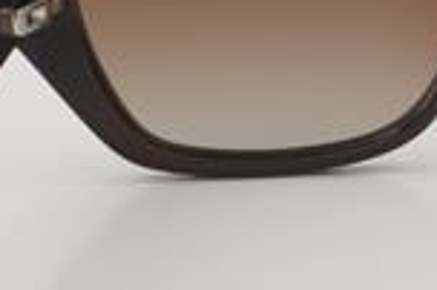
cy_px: -3
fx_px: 2389
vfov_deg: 6.9
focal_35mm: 197
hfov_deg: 10.3
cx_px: 540
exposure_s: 1/3
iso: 100
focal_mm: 50
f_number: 32
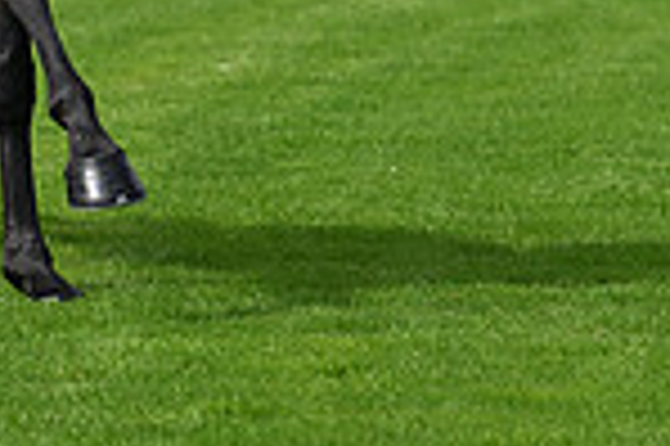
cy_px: -372
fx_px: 13422
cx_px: 108
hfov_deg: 2.9
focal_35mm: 722
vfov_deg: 1.9
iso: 400
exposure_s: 1/1600
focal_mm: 185
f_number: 5.6
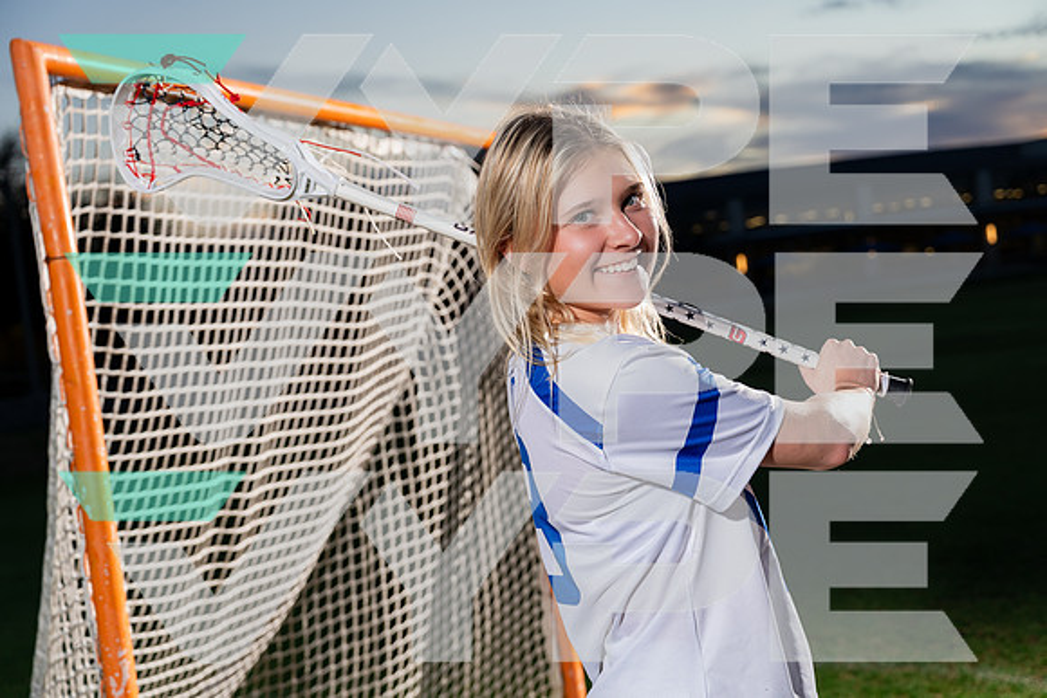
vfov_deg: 27.0
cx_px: 524
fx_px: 1454
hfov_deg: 39.6
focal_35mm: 50
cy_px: 349
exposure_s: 1/250
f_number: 4.5
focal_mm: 50
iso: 250
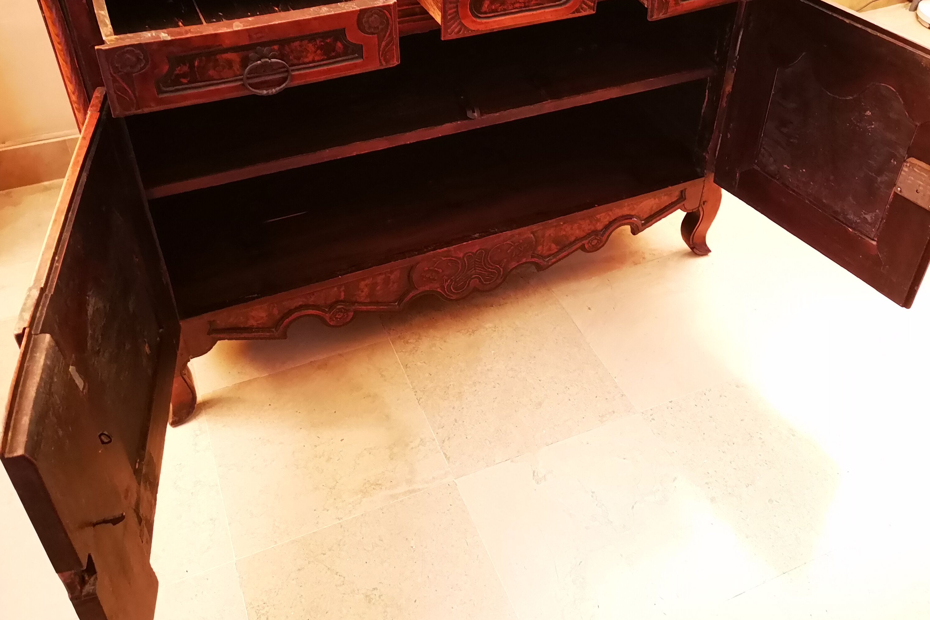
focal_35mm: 34
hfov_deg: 55.7
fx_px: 878
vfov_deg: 38.5
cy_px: 216
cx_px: 515
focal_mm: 5.58
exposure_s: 1/17.1
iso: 2000
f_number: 1.8
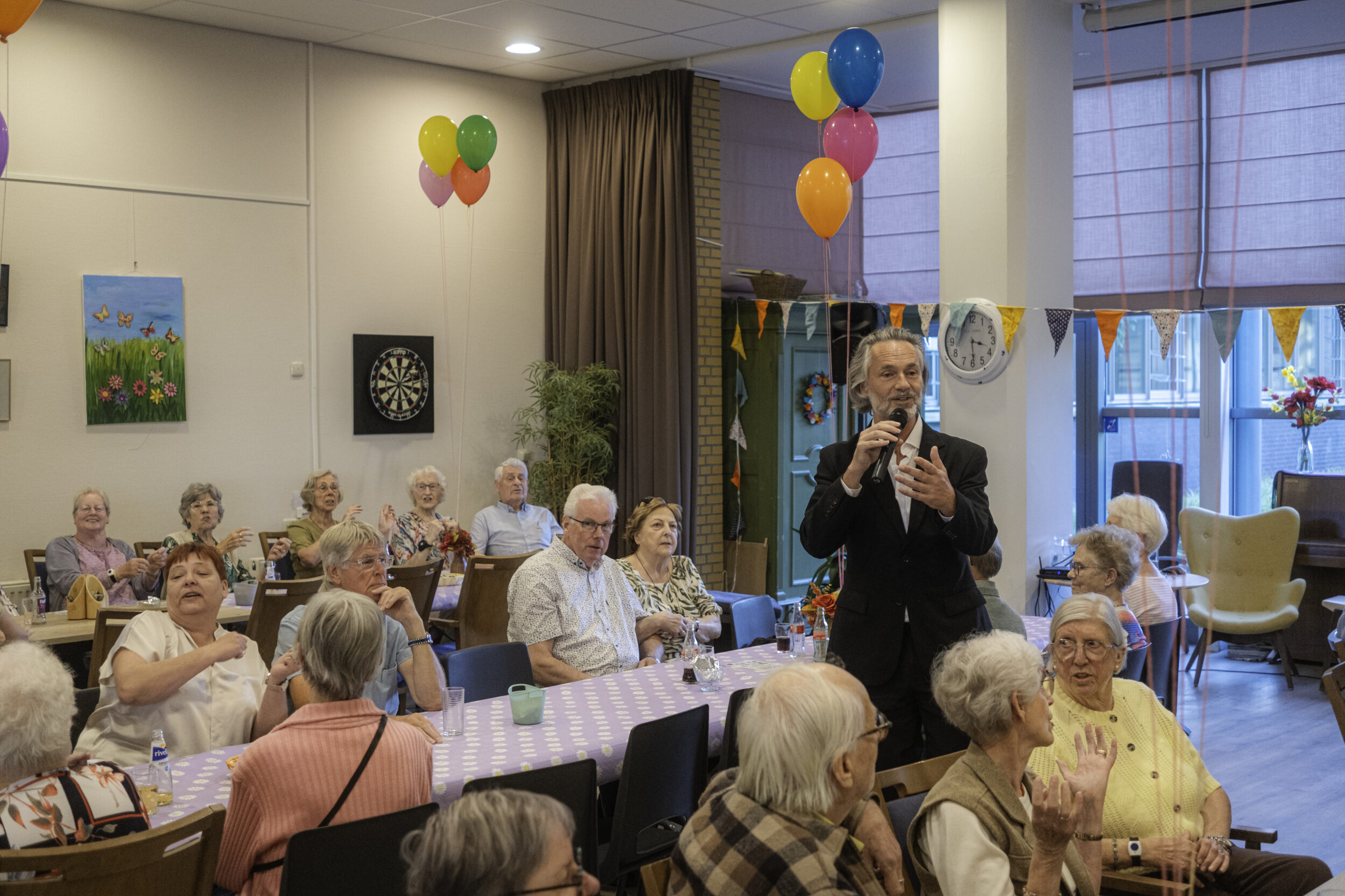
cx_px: 667
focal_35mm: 42
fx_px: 1569
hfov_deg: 46.4
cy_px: 444
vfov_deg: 31.9
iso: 1250
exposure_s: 1/180
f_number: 2.8
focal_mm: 27
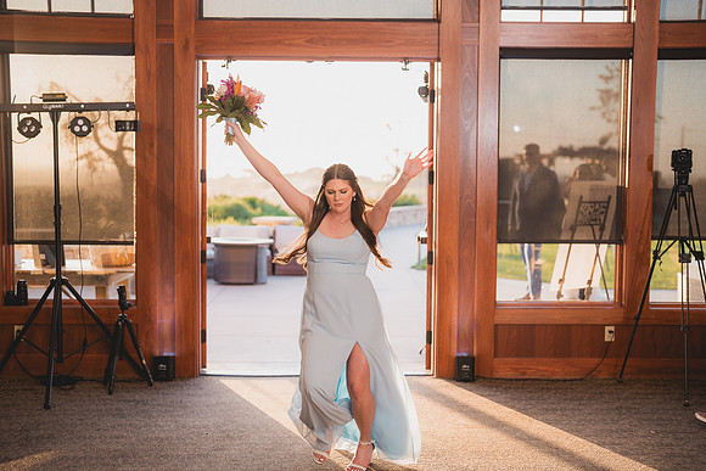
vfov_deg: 27.0
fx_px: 981
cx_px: 353
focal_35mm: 50
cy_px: 236
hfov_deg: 39.6
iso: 125
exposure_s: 1/250
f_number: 1.8
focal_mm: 50
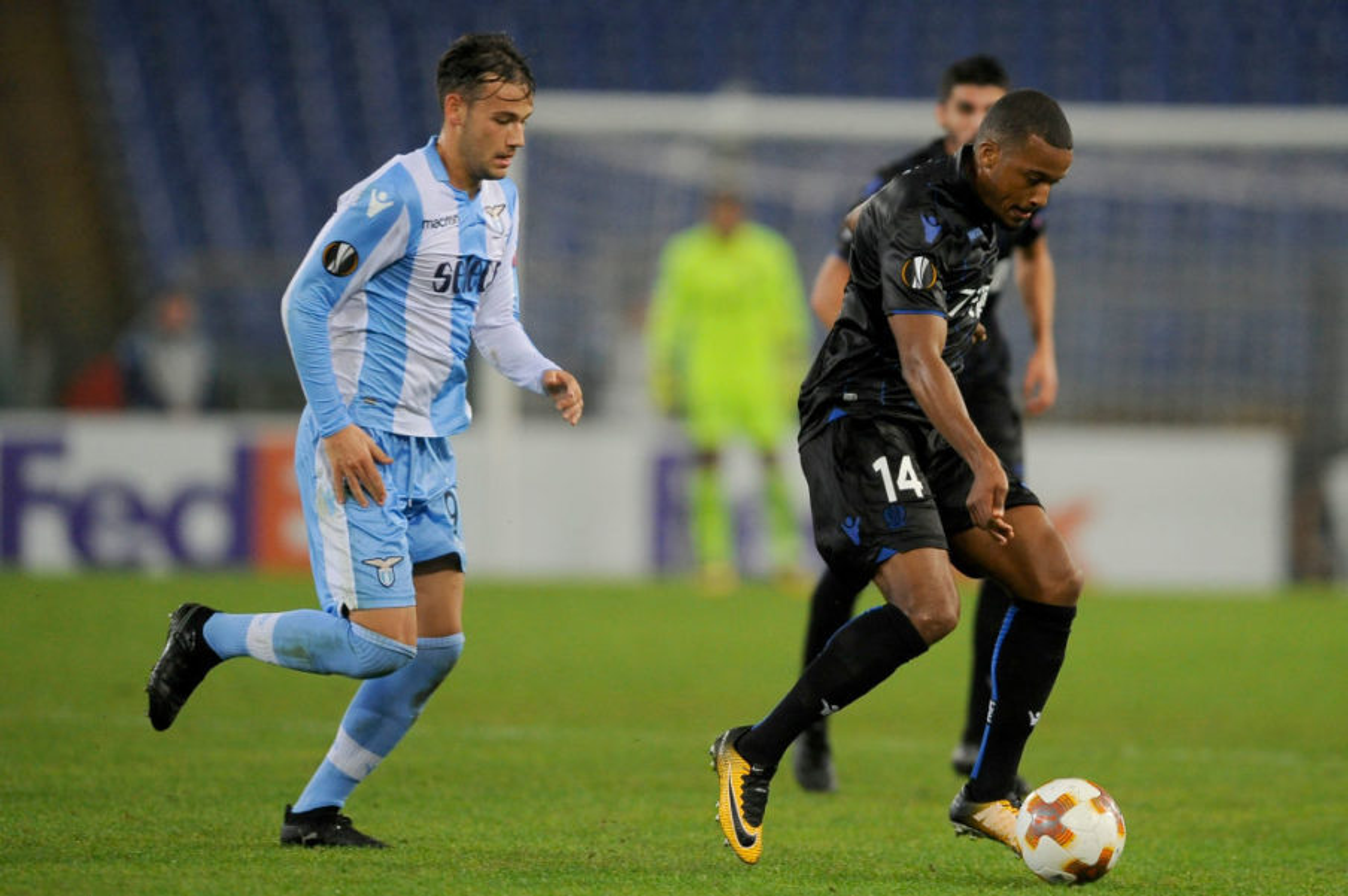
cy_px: 448
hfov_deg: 5.2
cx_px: 674
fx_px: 14964
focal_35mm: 400
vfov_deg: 3.4
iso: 2000
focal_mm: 400
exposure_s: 1/1000
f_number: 2.8
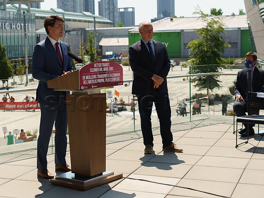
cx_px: 103
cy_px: 90
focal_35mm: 62
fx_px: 476
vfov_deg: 23.5
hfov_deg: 30.9
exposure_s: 1/1600
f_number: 4
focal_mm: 50
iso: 200
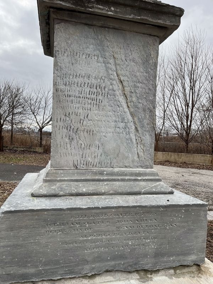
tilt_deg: -0.6
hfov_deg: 53.1
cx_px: 106
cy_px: 142
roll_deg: -2.8
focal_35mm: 26
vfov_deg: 67.3
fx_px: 213
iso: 40
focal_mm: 5.1
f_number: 1.6
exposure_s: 1/271
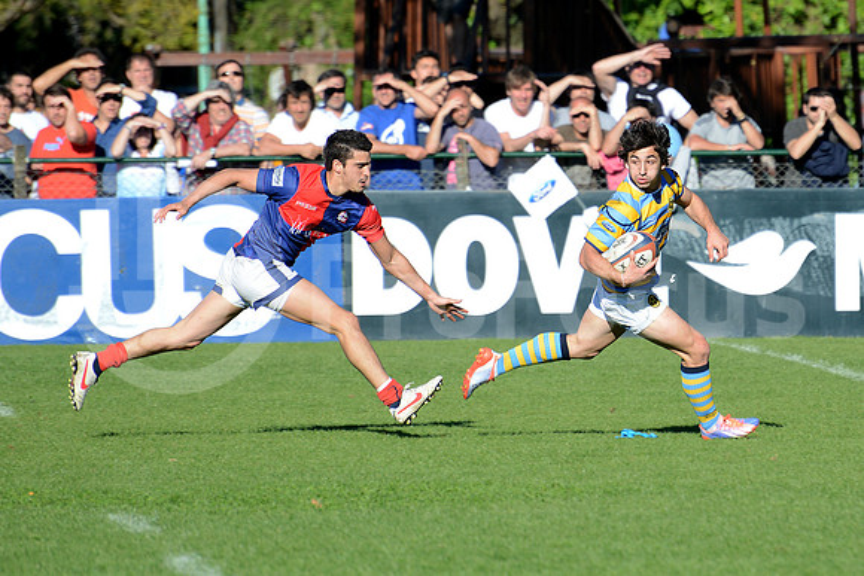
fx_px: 7201
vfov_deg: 4.6
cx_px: 432
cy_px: 288
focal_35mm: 300
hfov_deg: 6.9
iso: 320
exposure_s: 1/800
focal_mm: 300
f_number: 5.6
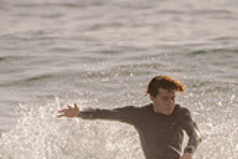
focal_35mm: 2193
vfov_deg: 0.6
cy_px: 215
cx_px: 134
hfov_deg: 0.9
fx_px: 14497
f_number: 5.6
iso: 100
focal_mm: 500
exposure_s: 1/2000
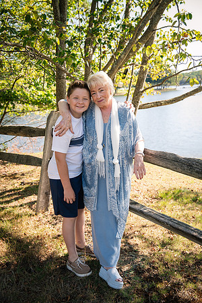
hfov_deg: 35.1
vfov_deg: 50.7
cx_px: 101
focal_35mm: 38
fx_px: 320
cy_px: 152
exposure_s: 1/250
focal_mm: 38
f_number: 3.5
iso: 160
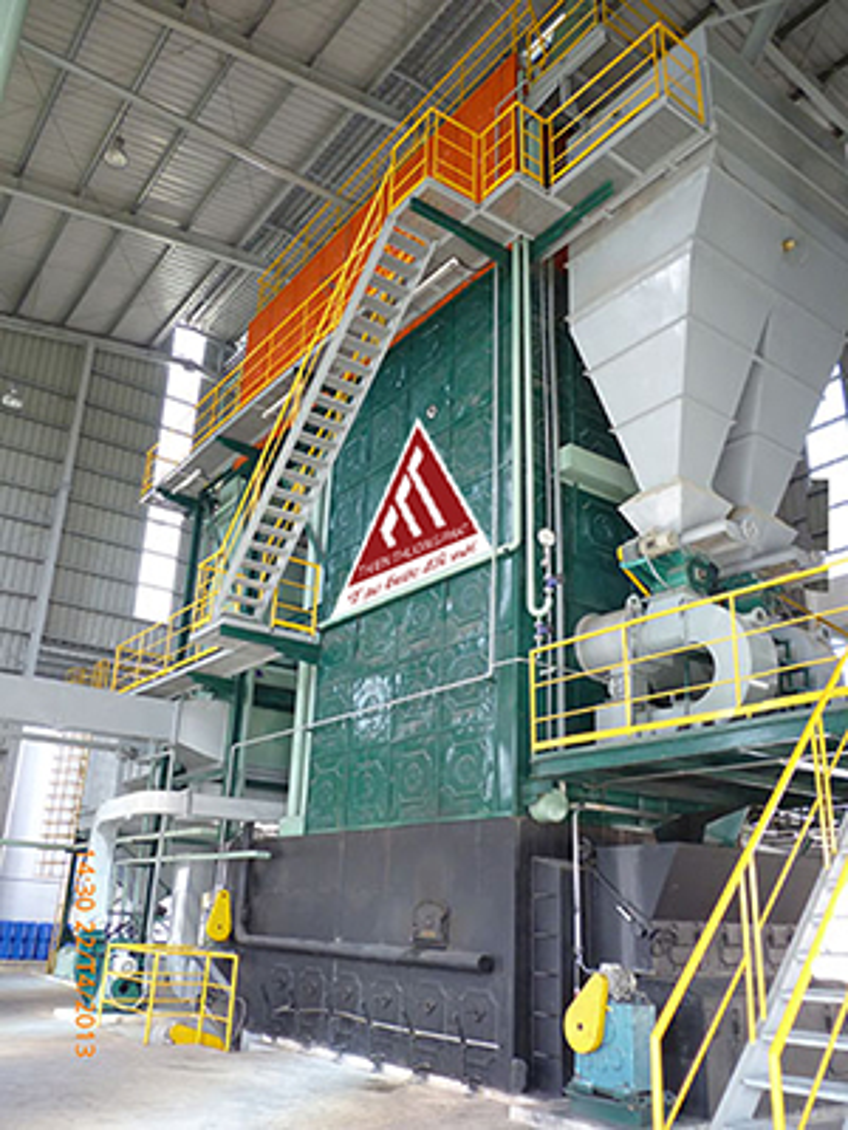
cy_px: 565
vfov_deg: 63.4
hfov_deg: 49.7
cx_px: 424
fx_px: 915
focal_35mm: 28
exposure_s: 1/60
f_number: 3.1
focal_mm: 5
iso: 160
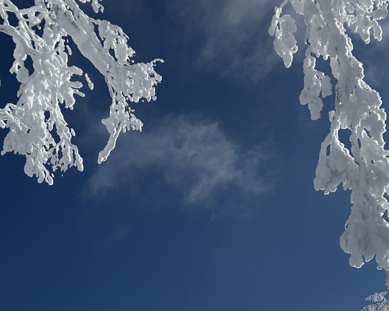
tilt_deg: +29.7
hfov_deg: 29.9
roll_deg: +5.5
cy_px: 275
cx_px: 157
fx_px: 725
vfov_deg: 23.6
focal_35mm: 63
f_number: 1.5
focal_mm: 5.7
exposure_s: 1/16393
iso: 50
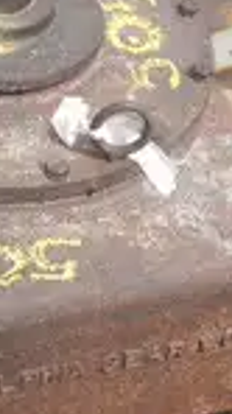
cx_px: 59
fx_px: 1129
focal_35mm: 103
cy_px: 277
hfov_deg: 11.7
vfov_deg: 20.7
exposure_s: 1/500
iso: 64
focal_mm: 6.1
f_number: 3.2
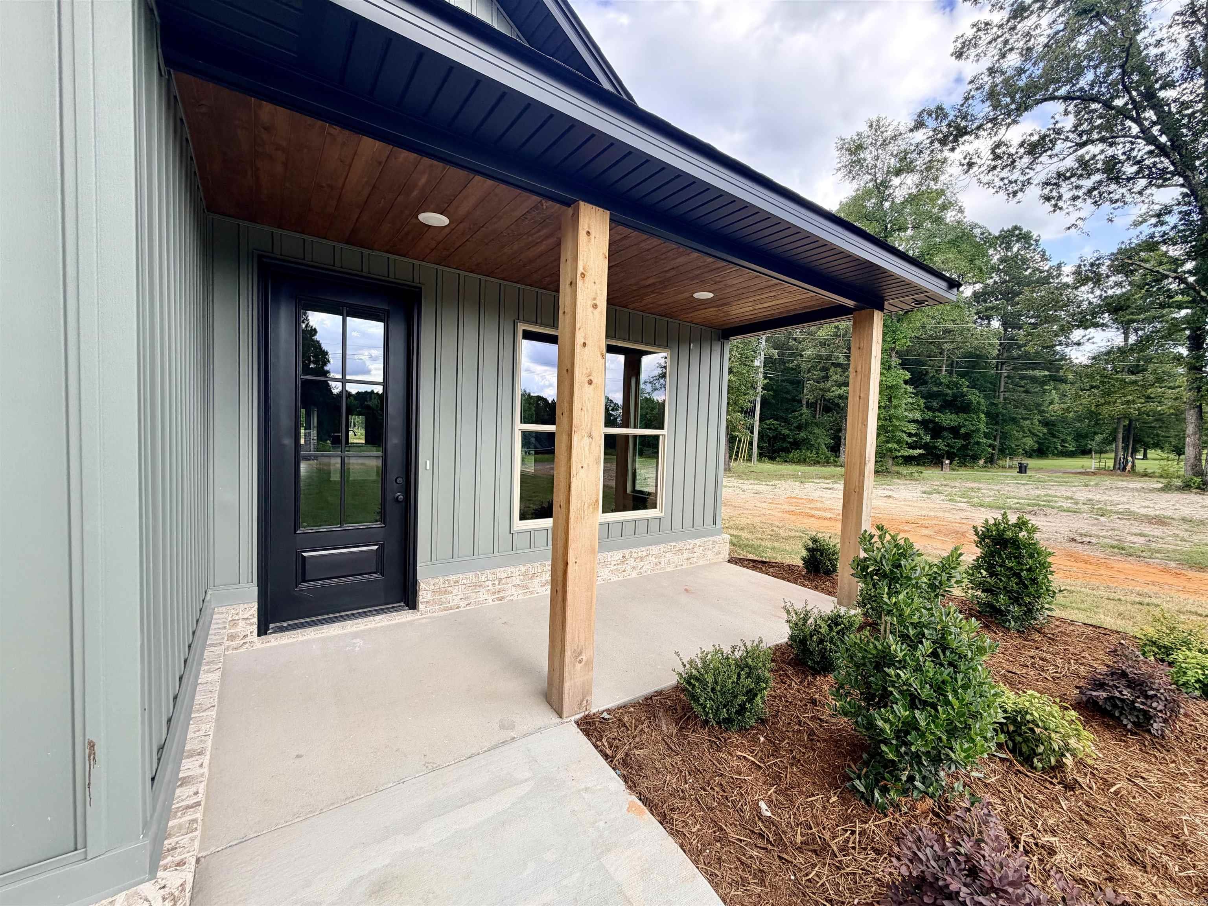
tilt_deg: -2.1
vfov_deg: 85.7
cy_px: 453
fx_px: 489
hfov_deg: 102.1
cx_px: 604
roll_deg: -1.5
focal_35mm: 14
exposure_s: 1/336
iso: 50
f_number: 2.2
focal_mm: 2.22
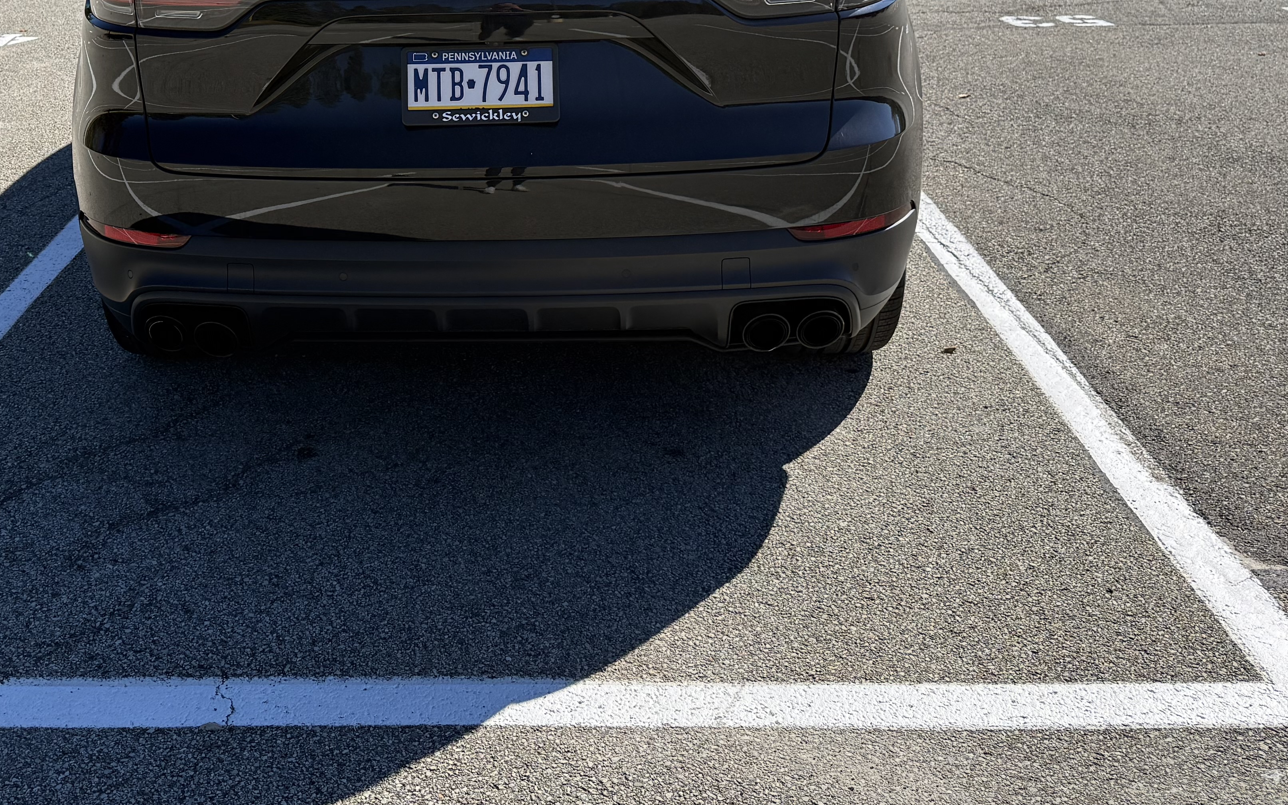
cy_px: 75
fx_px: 1580
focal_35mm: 45
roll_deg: +0.5
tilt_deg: -14.5
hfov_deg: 43.7
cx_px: 425
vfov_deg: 27.5
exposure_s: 1/4167
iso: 100
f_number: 1.78
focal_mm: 6.76
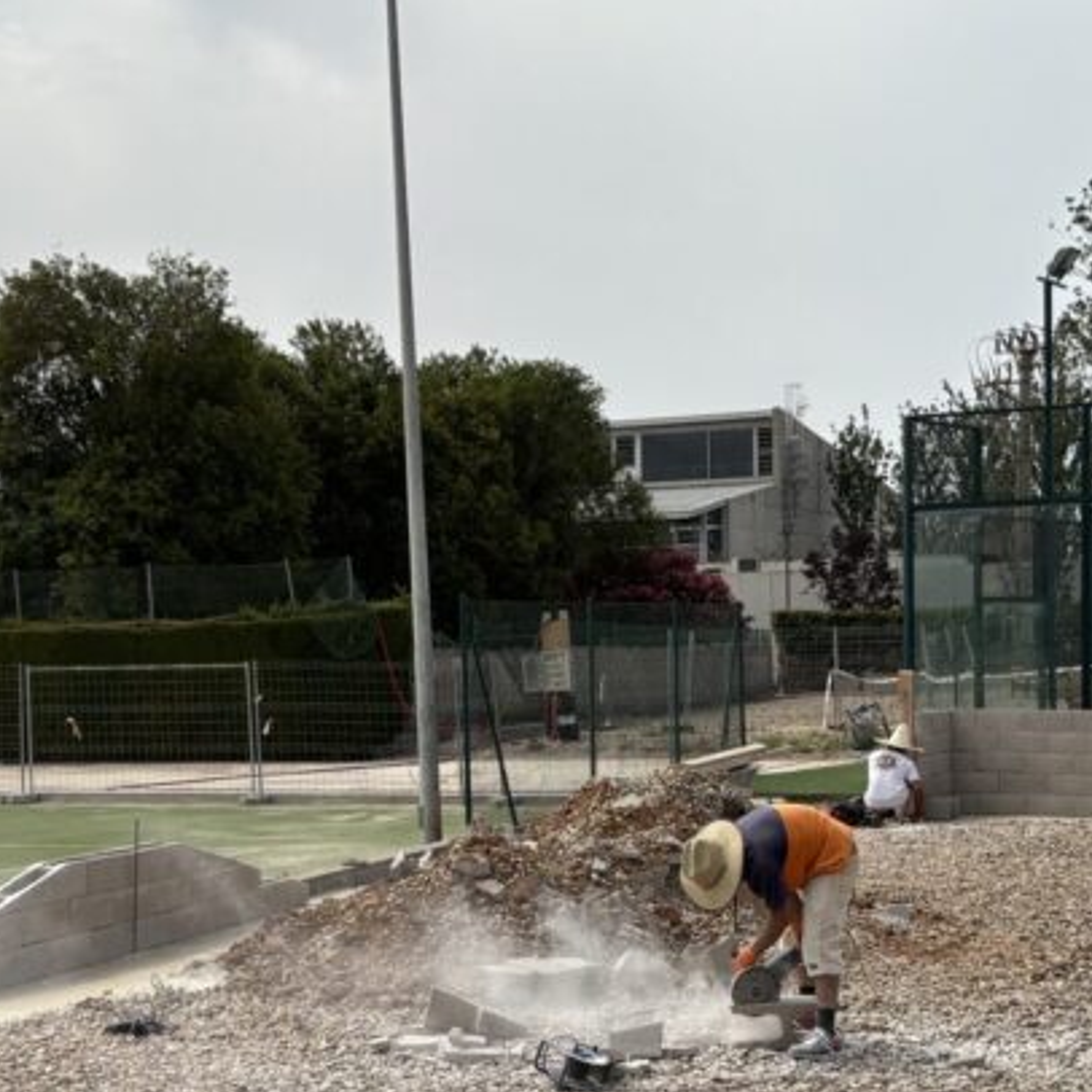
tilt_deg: -3.3
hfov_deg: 25.4
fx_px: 2427
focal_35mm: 68
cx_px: 559
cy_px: 753
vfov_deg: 25.2
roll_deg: +1.6
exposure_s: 1/4255
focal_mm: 5.96
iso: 50
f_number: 1.6
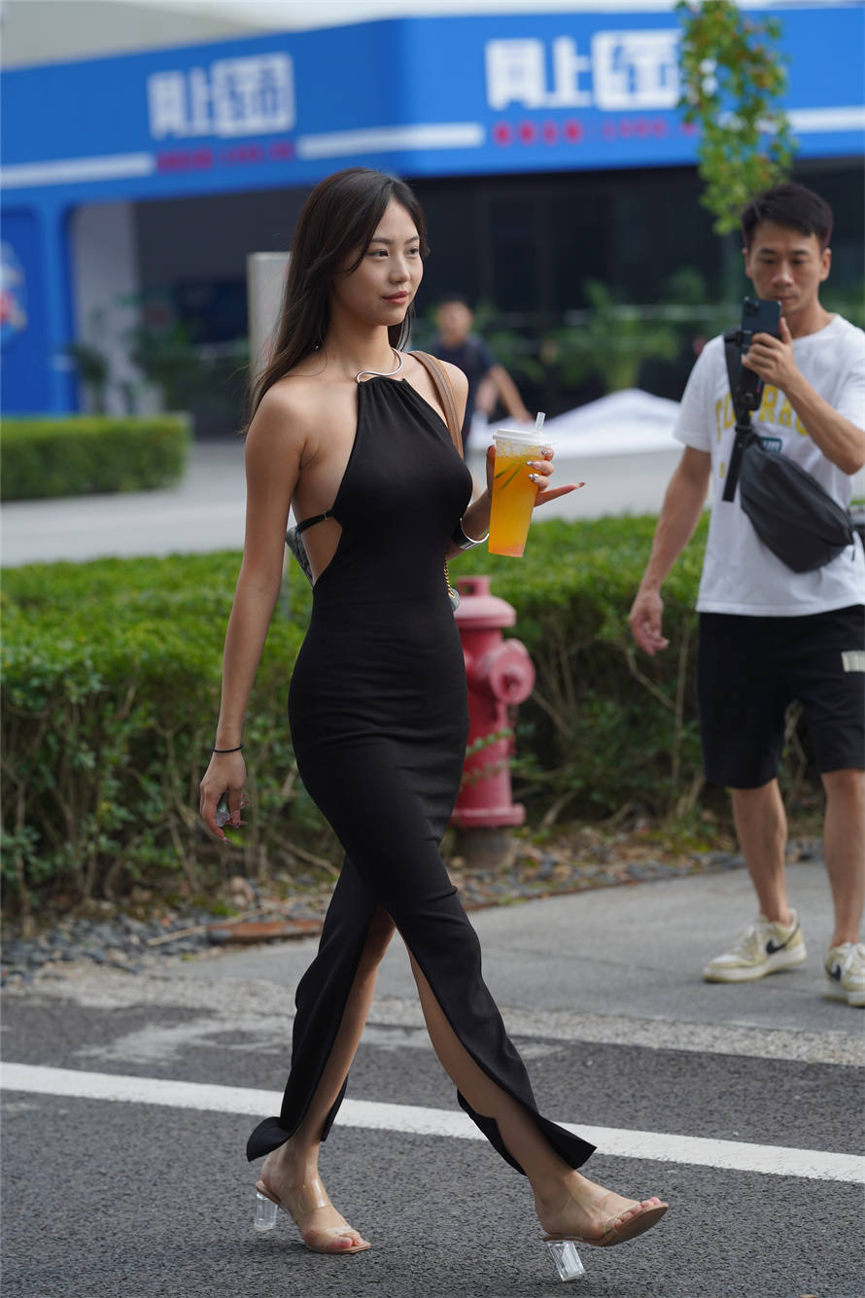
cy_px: 649
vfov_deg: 15.2
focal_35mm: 135
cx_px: 432
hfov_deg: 10.2
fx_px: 4865
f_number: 4.5
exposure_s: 1/640
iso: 250
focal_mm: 135
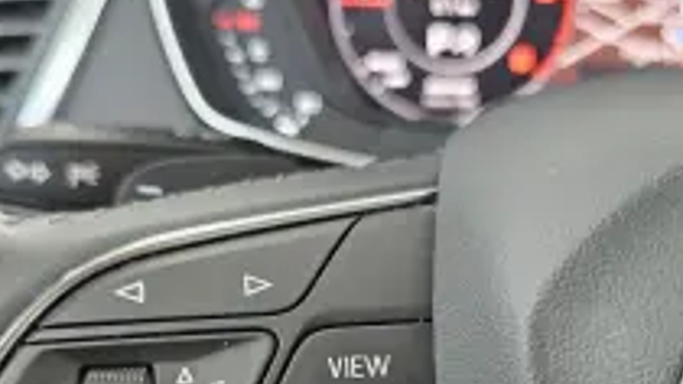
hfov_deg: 47.3
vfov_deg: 26.8
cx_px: 381
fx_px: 779
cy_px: 338
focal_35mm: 43
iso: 1000
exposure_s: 1/100
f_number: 1.7
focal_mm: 6.3
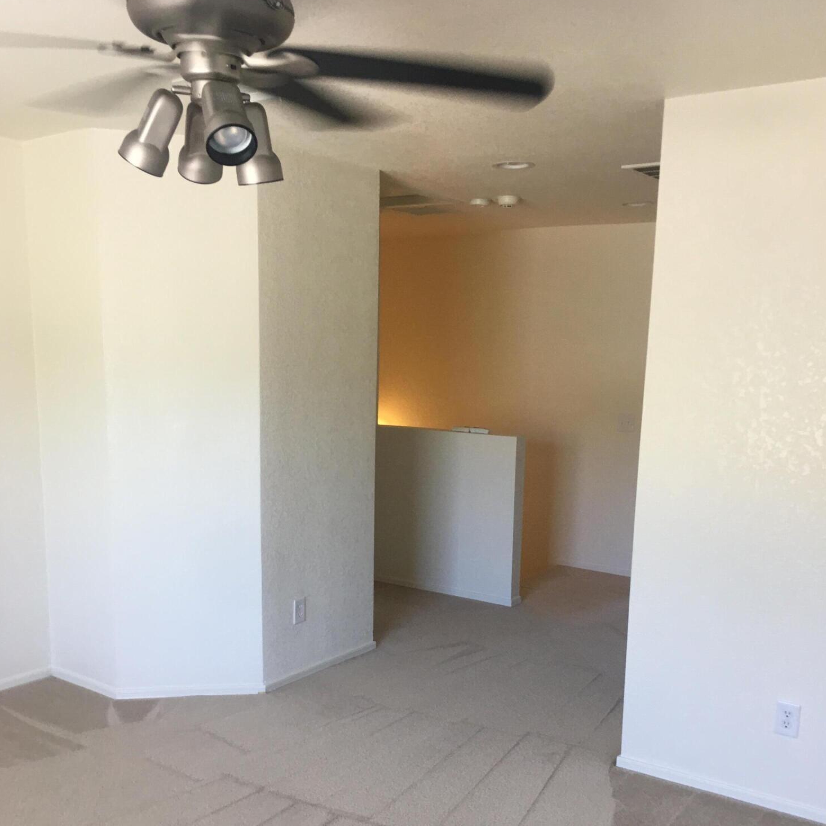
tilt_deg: -9.4
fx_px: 945
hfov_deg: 47.2
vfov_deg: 46.5
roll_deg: +0.1
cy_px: 546
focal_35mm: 35
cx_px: 410
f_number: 2.2
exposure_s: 1/15
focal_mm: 4.15
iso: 25
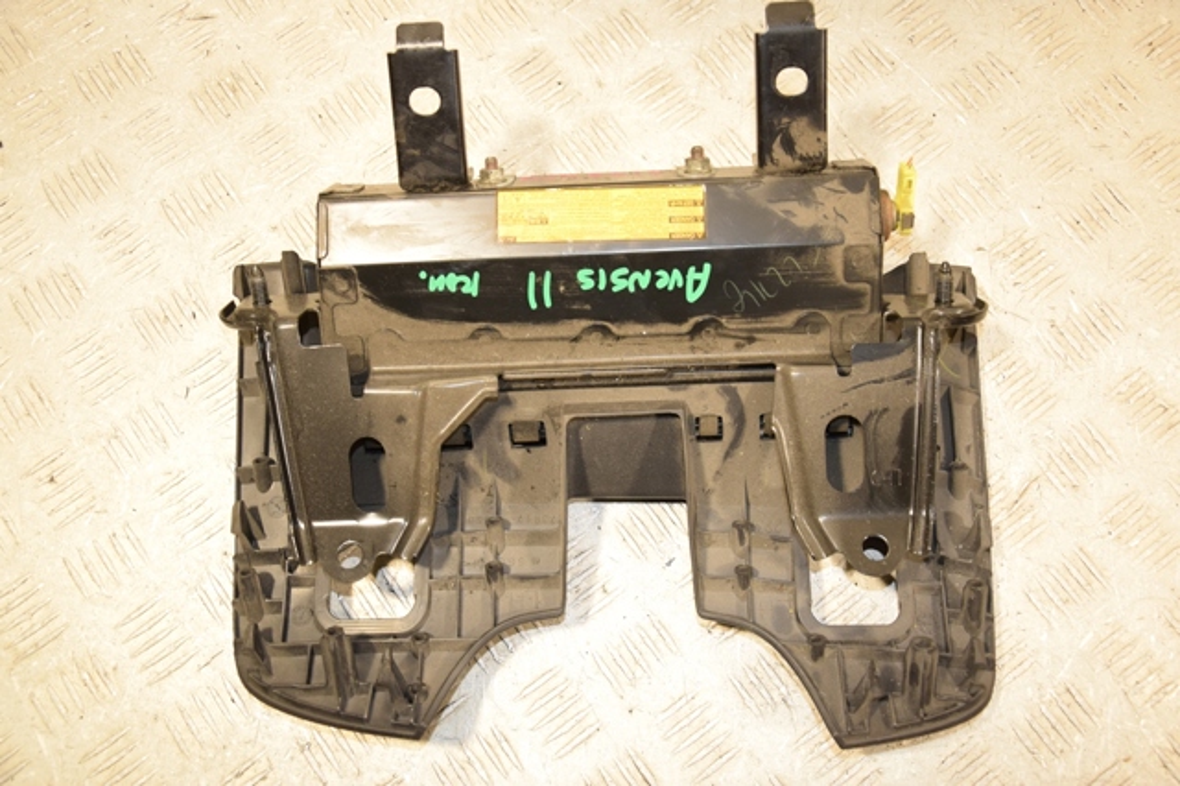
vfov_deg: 35.5
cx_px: 590
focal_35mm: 38
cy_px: 393
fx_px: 1228
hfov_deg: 51.3
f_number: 5
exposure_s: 1/200
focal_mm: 25
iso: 800
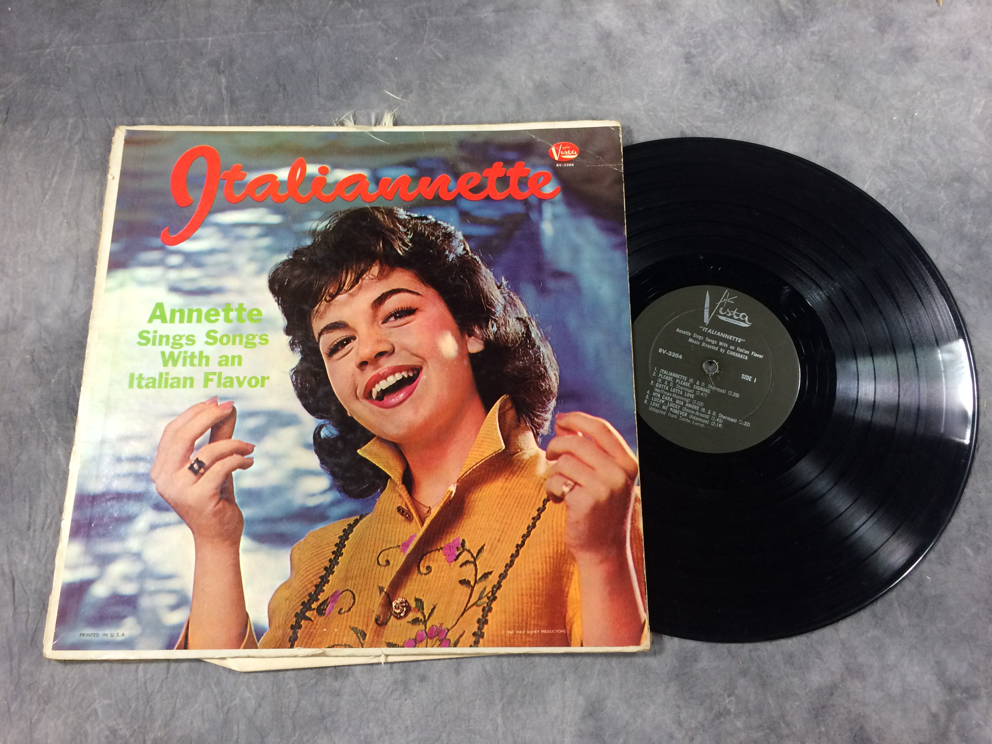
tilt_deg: -73.2
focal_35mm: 29
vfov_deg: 48.2
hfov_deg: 61.7
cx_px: 496
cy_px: 372
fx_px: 831
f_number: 2.2
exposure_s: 1/30
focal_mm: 4.15
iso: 50
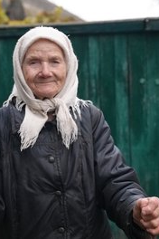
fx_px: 563
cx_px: 75
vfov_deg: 23.9
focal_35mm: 85
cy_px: 119
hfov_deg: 16.1
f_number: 4
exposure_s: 1/160
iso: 12800
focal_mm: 56
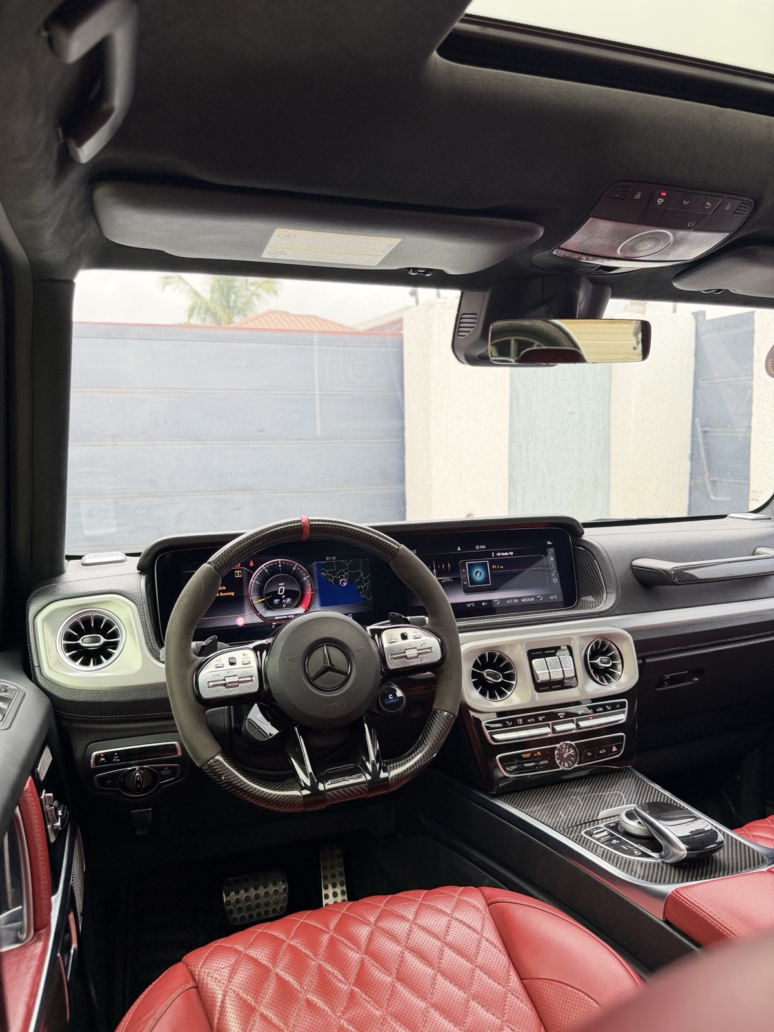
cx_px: 387
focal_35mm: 24
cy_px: 516
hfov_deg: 56.8
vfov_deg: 71.6
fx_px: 716
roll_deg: +0.2
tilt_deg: -5.8
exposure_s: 1/207
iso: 125
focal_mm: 6.76
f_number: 1.78
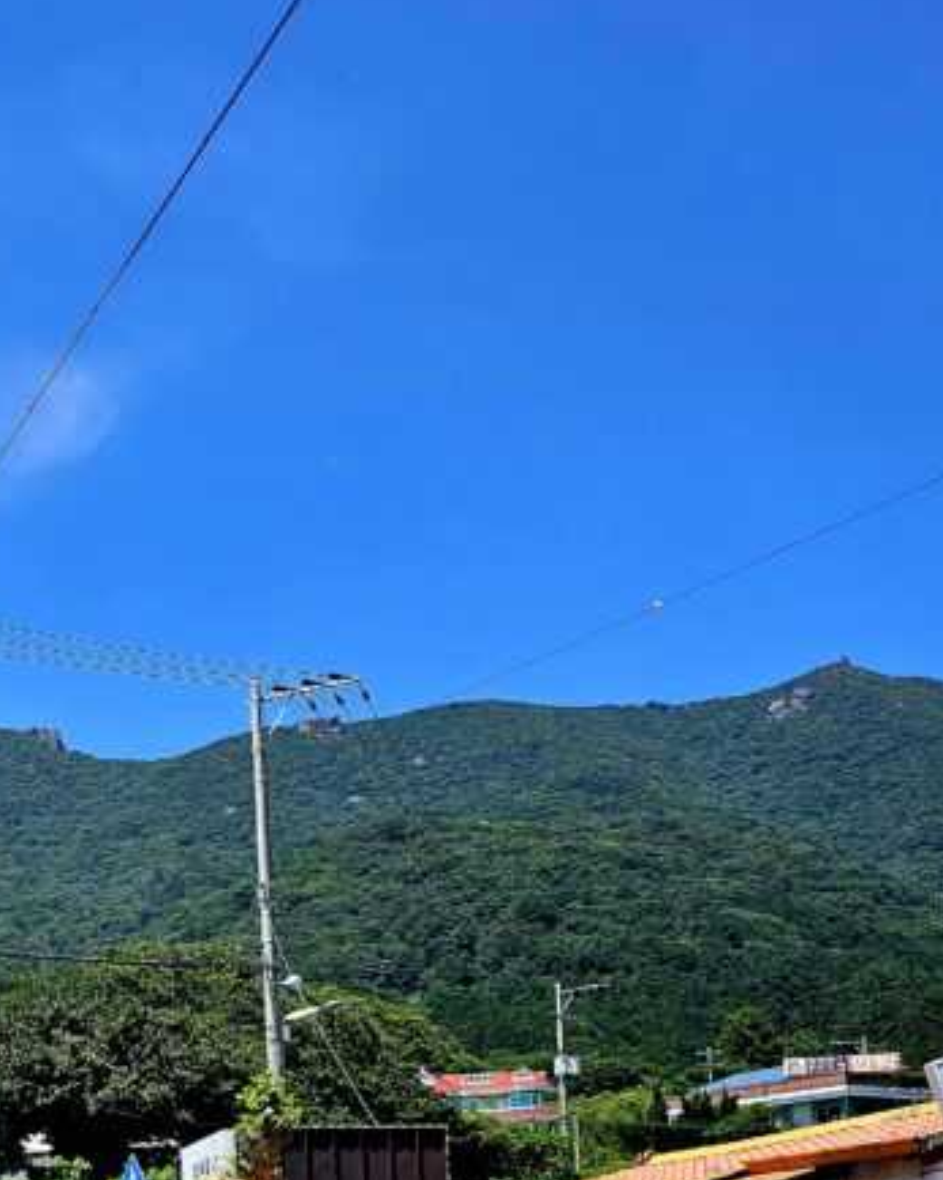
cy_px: 1109
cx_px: -76
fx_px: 1850
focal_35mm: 53
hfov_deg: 26.5
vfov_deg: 33.1
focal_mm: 6.3
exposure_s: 1/1000
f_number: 1.7
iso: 10
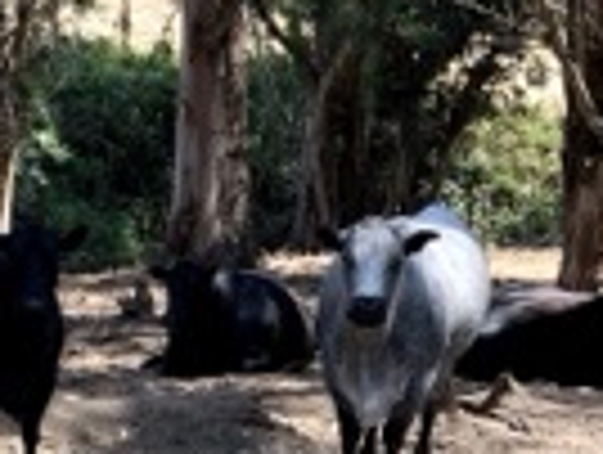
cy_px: 184
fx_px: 2705
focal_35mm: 155
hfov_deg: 12.4
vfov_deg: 9.6
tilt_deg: -6.8
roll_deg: -0.9
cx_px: -122
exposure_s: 1/175
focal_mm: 6
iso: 16
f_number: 2.4
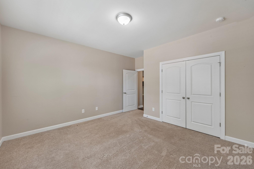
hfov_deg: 100.4
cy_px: 84
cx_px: 127
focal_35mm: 15
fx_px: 106
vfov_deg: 77.3
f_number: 8
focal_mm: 15
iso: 200
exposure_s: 1/13
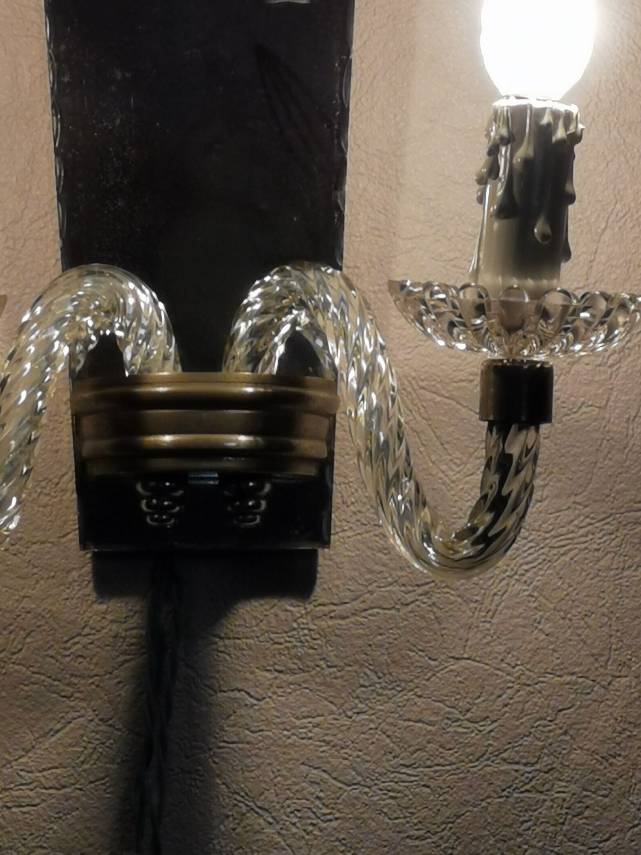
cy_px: 168
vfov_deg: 7.7
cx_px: 200
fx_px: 6345
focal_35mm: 257
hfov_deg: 5.8
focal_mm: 7.48
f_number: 2.4
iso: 50
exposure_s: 1/102
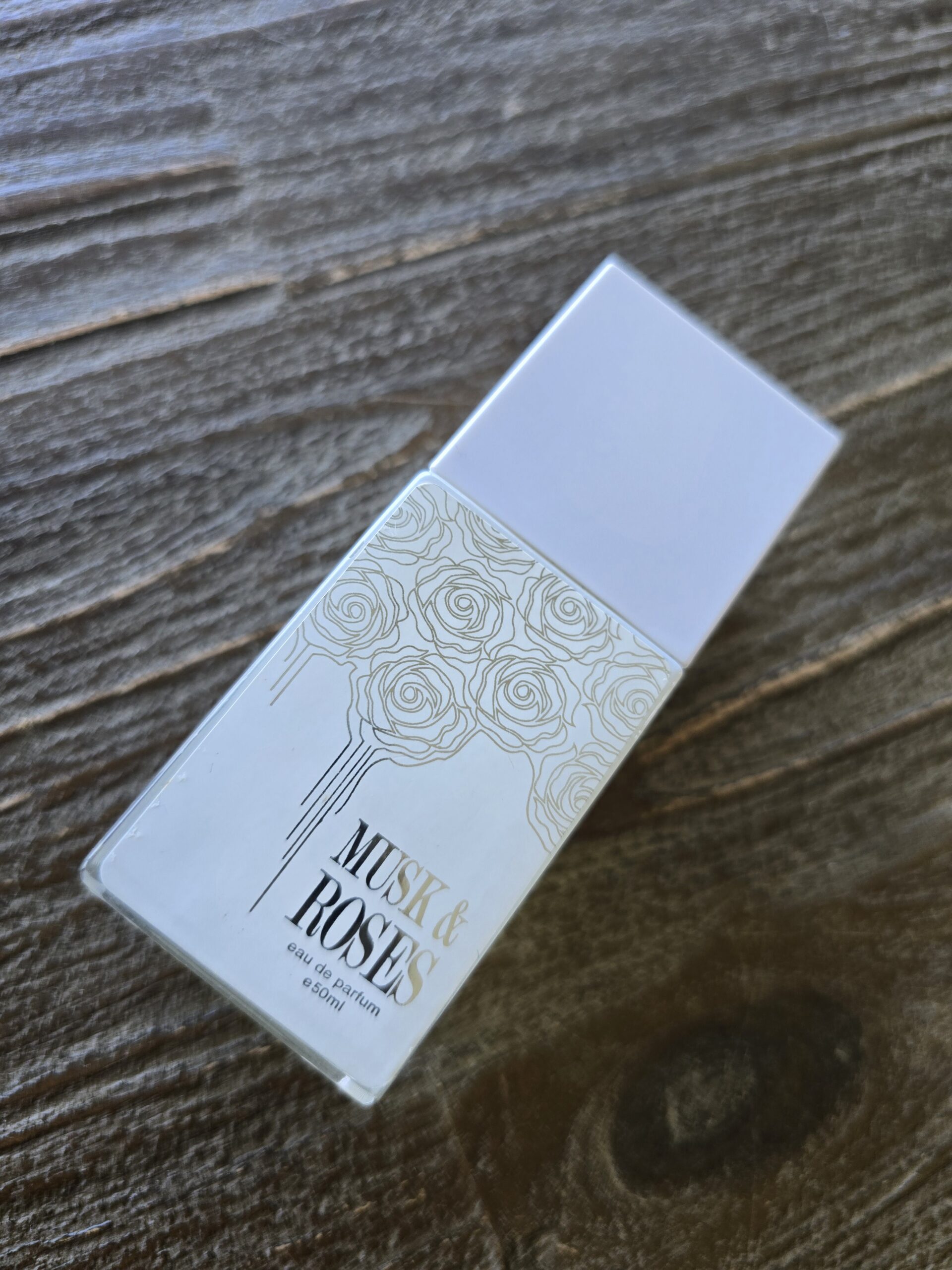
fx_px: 843
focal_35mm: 23
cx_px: 476
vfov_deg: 73.9
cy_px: 635
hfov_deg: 58.9
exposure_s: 1/182
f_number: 1.7
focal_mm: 6.3
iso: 80
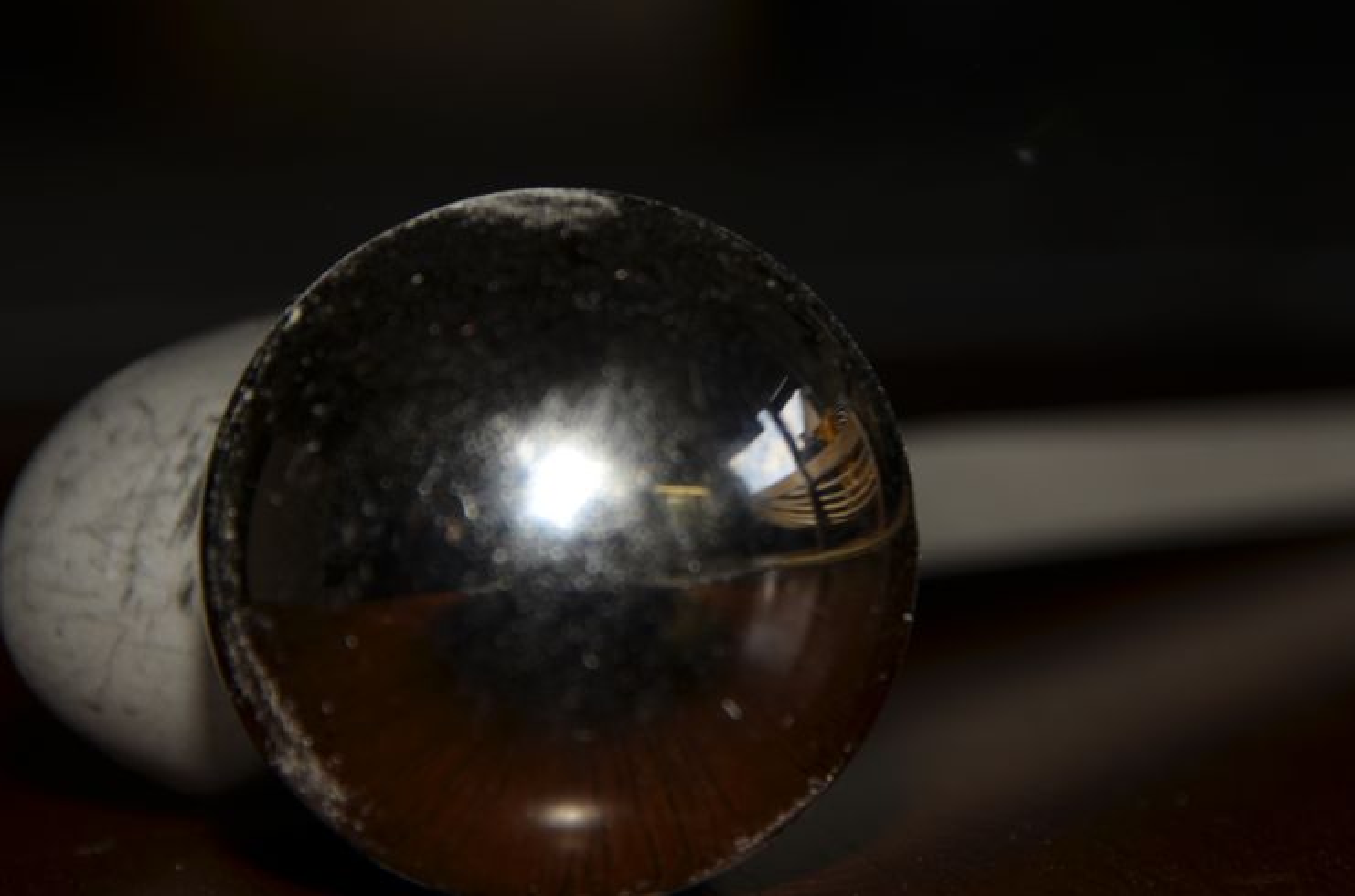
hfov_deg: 5.1
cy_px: 304
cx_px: 797
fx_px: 15205
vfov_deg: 3.4
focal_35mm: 405
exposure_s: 1/60
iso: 100
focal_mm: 200
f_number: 10
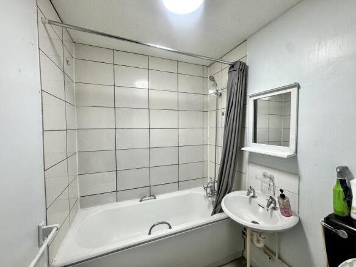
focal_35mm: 14
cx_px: 178
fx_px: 144
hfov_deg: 102.1
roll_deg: +0.6
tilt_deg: -2.4
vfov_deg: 85.7
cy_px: 134
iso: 200
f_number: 2.2
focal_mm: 2.22
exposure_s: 1/100
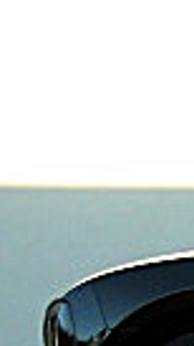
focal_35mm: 183
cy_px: 482
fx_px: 1675
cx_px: 773
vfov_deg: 11.4
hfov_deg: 5.7
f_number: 2.8
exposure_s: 1/100
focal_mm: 6.3
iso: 50
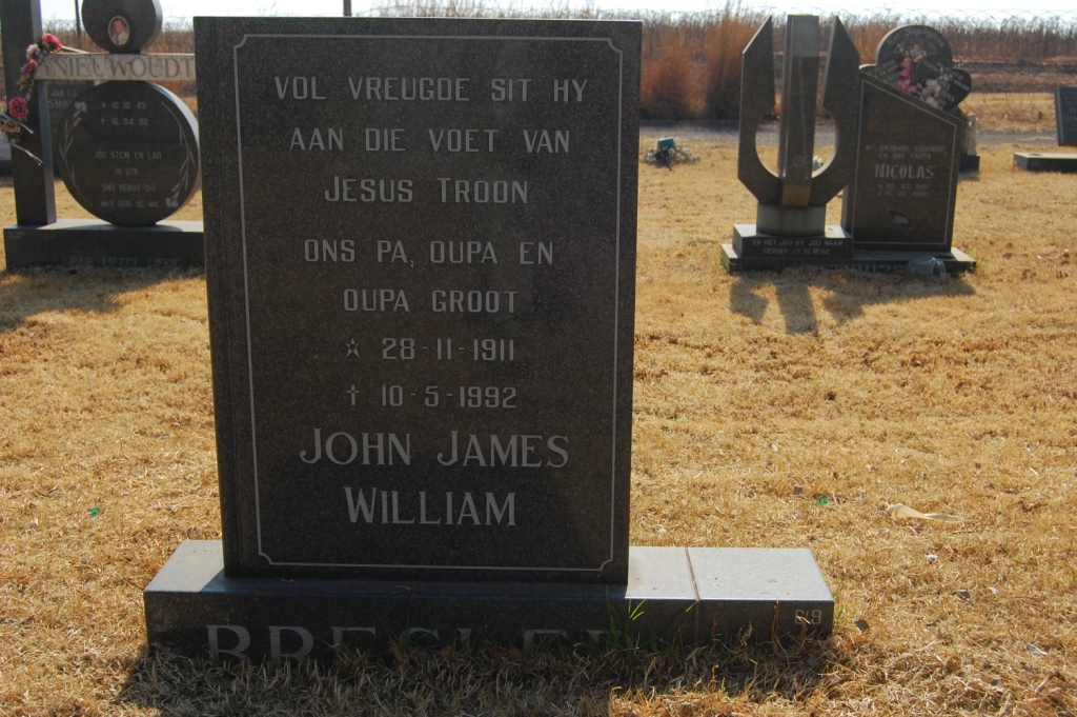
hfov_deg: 46.4
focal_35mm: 42
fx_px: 1255
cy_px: 358
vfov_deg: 31.8
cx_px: 538
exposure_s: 1/800
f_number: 7.1
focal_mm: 28
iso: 400
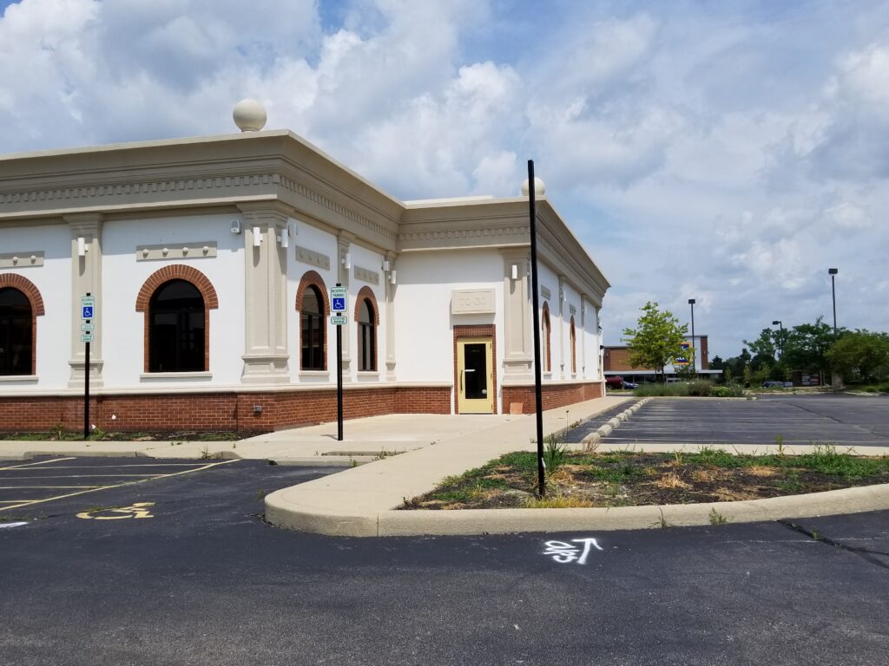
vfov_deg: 53.1
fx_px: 668
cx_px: 444
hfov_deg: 67.3
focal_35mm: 26
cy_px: 333
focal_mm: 4.3
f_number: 1.7
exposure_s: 1/4785
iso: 50
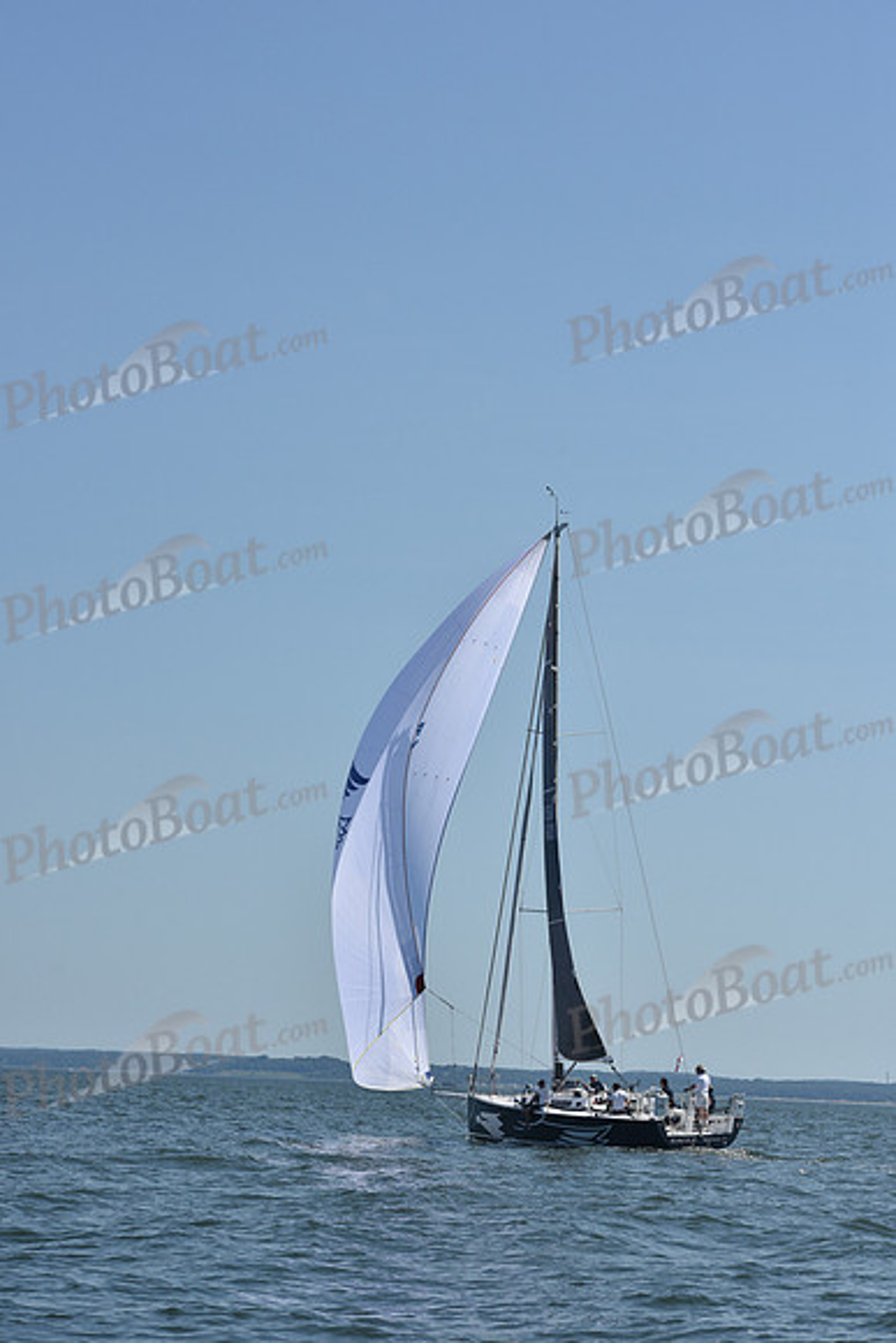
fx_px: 3432
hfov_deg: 14.9
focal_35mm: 92
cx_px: 448
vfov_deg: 22.1
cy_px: 672
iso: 250
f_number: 9
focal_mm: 92
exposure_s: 1/1250
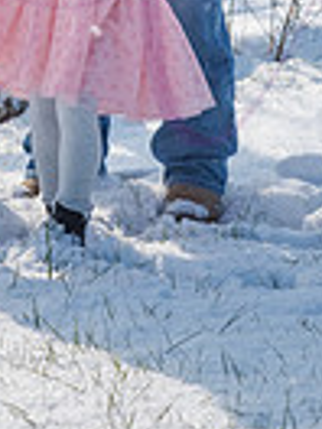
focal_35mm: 393
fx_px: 4874
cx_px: 75
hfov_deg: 3.8
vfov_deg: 5.0
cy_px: -224
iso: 640
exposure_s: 1/2000
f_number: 9
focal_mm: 120
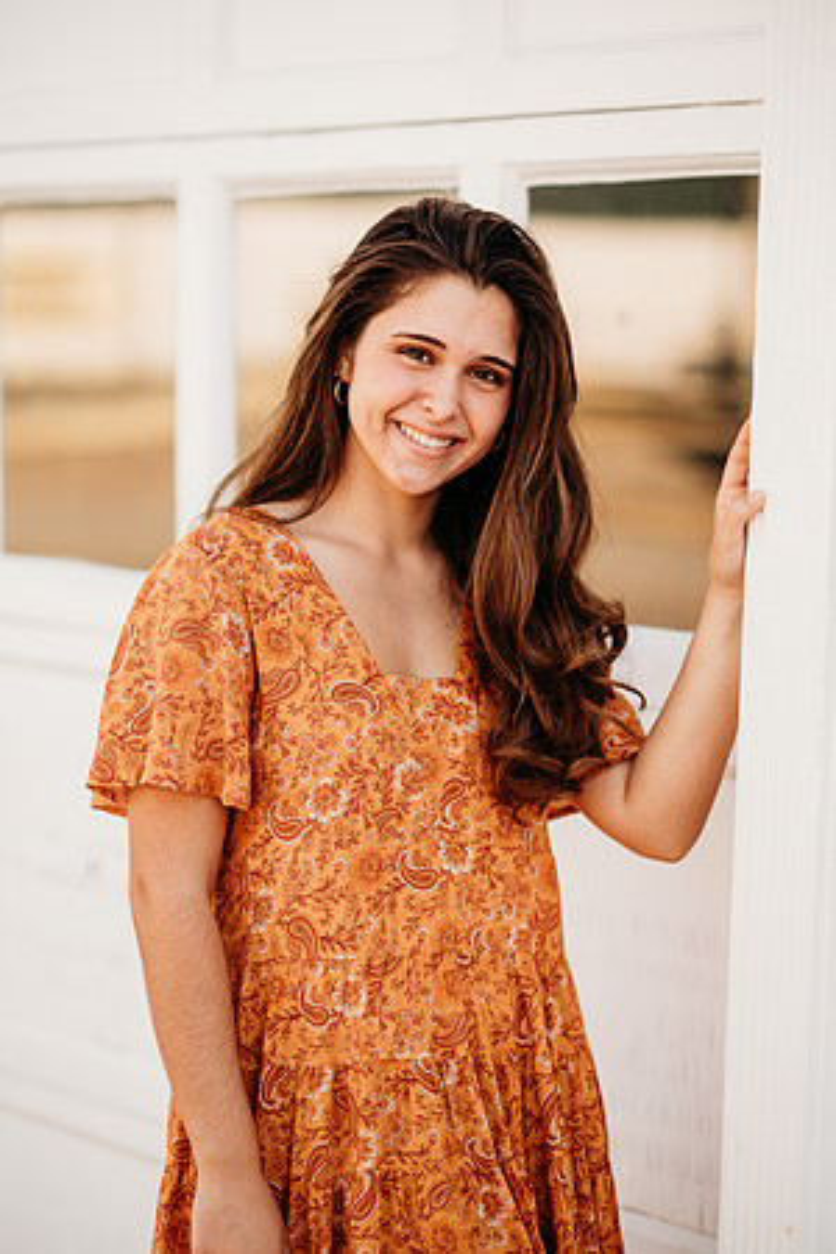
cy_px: 627
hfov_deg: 16.1
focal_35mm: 85
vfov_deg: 23.9
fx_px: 2961
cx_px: 418
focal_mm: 85
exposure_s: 1/1000
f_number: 2
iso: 160
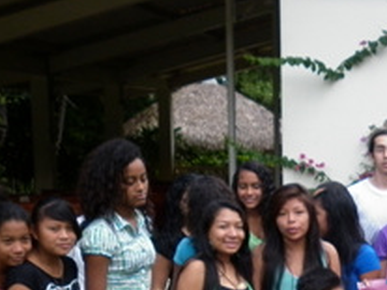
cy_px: 290
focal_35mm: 96
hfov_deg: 18.8
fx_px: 1073
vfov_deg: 15.1
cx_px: 518
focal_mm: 5.6
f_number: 2.9
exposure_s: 1/160
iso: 80
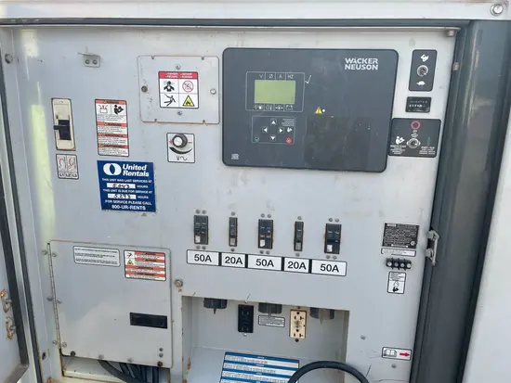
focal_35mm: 26
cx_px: 256
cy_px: 192
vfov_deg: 53.1
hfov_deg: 67.3
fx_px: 384
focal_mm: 4.2
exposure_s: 1/963
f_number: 1.6
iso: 50
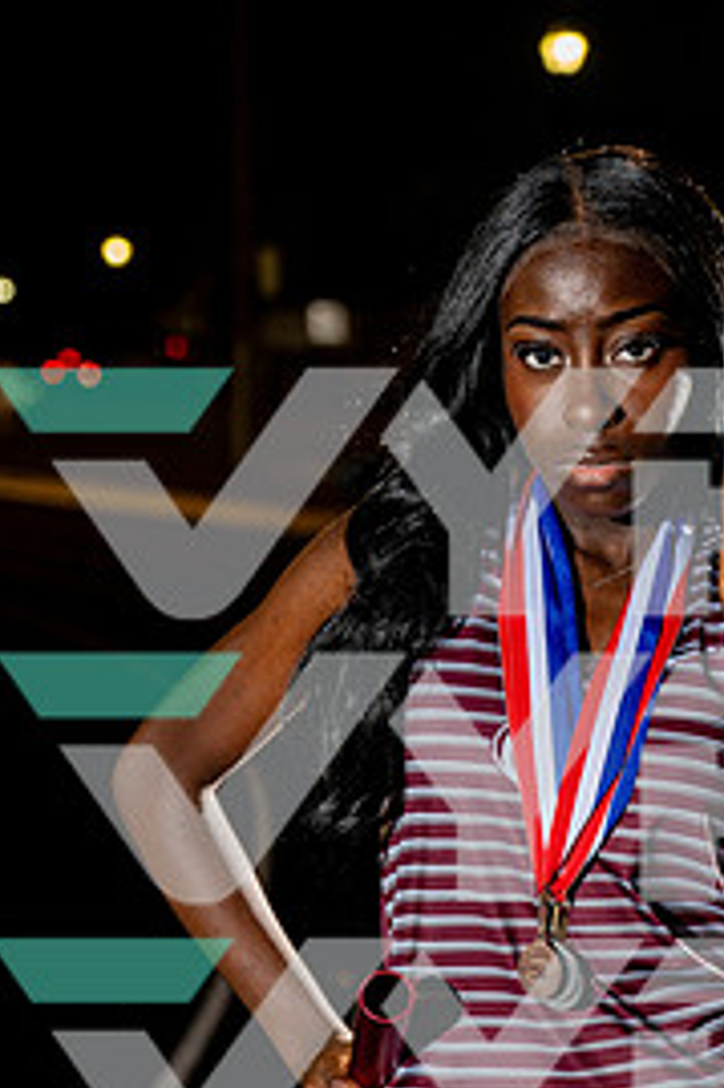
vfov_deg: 17.4
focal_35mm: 117
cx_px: 595
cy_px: 781
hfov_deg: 11.6
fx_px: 3534
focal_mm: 70
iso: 800
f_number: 4
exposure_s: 1/200
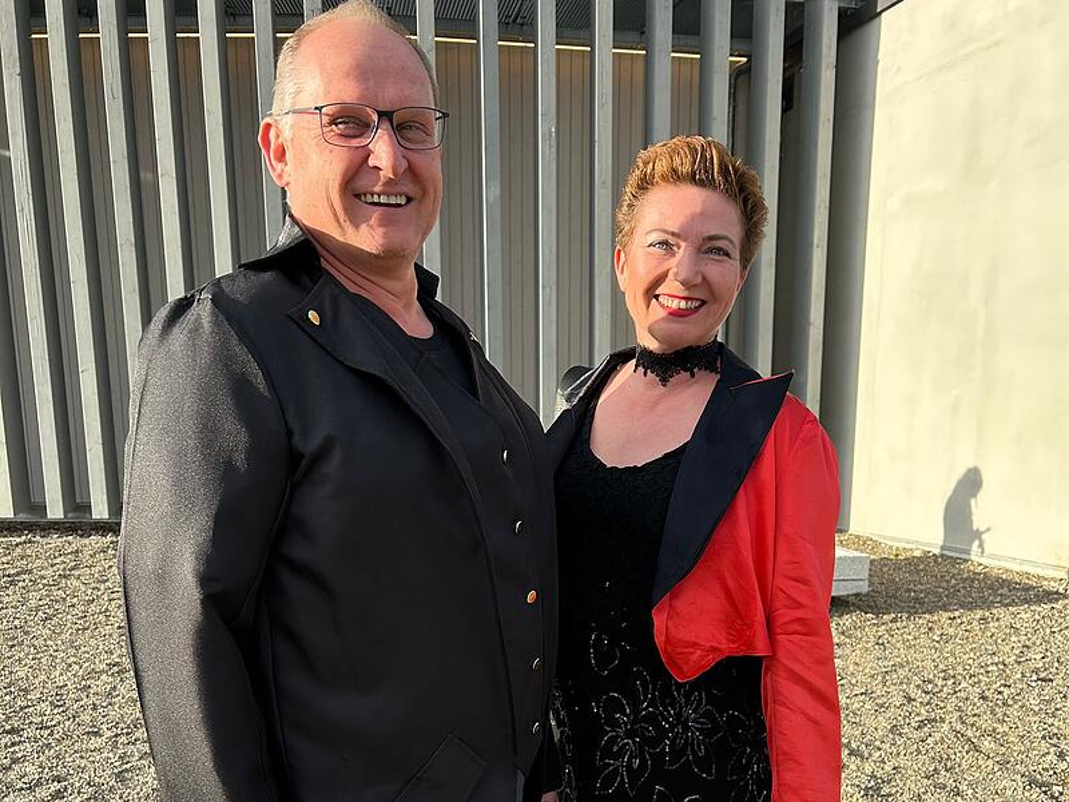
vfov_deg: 53.1
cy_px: 401
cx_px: 534
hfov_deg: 67.3
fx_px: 803
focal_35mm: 26
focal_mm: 5.7
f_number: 1.5
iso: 50
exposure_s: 1/1488
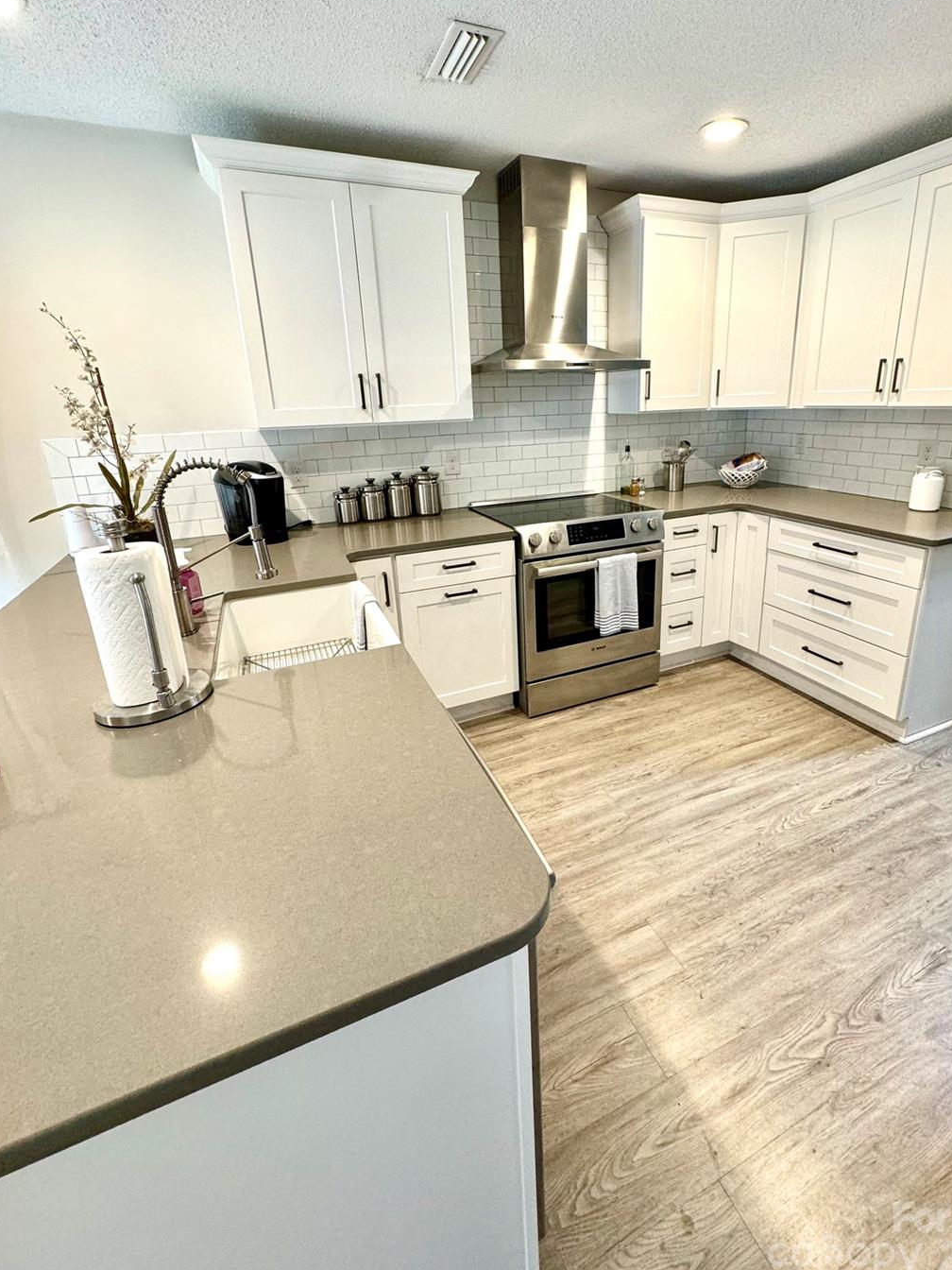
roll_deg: +1.7
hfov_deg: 77.9
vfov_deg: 94.2
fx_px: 587
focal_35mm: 16
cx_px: 524
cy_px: 575
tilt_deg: -16.2
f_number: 2.2
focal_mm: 2.22
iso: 200
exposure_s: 1/60
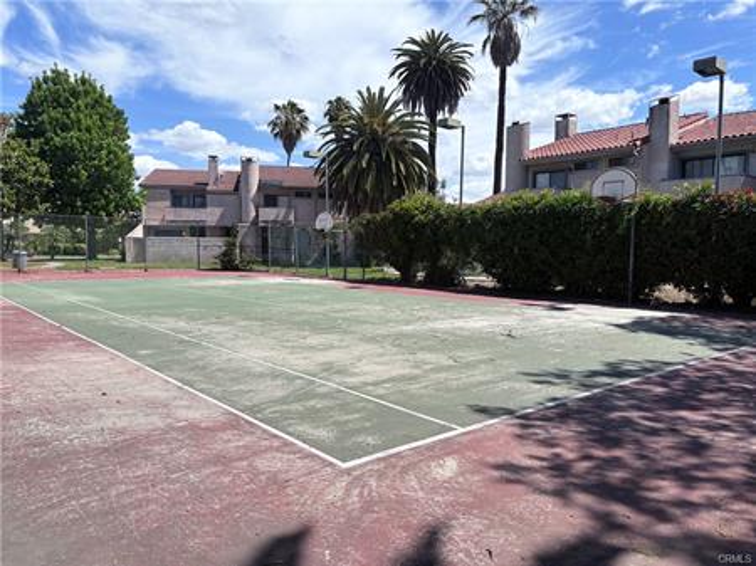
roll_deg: -0.2
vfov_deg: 53.0
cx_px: 378
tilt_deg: -3.3
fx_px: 568
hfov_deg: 67.3
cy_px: 283
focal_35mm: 26
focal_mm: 5.96
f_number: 1.6
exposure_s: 1/4608
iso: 50
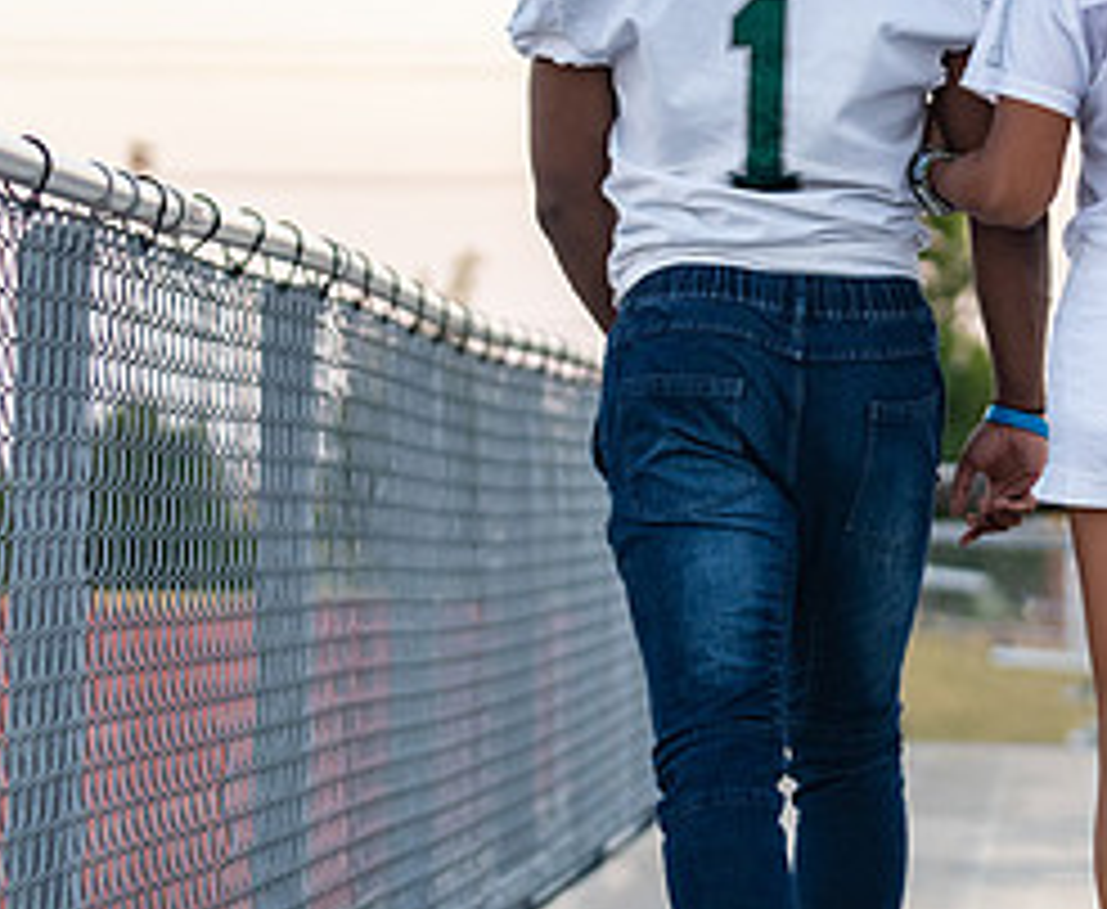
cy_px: 373
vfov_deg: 8.6
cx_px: 1030
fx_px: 6025
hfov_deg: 10.4
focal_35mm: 182
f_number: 2.8
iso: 1250
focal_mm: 70
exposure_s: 1/1000
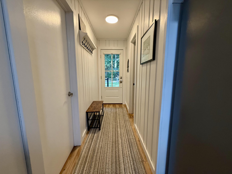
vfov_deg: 85.7
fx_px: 94
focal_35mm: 14
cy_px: 87
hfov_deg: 102.1
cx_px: 116
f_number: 2.2
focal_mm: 2.22
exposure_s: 1/120
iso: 250
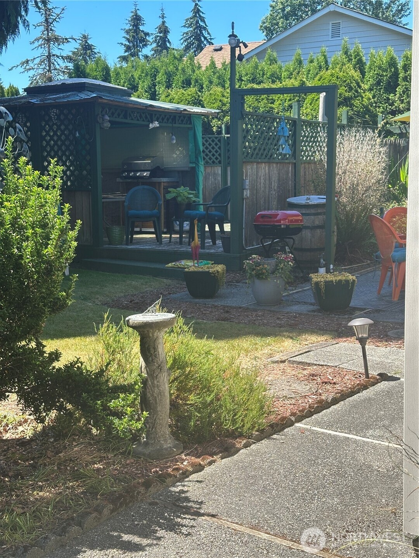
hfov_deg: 30.3
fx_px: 775
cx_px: 210
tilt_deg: -10.5
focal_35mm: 48
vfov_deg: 39.7
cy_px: 279
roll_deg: -2.4
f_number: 1.78
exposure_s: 1/1050
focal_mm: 6.86
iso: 64
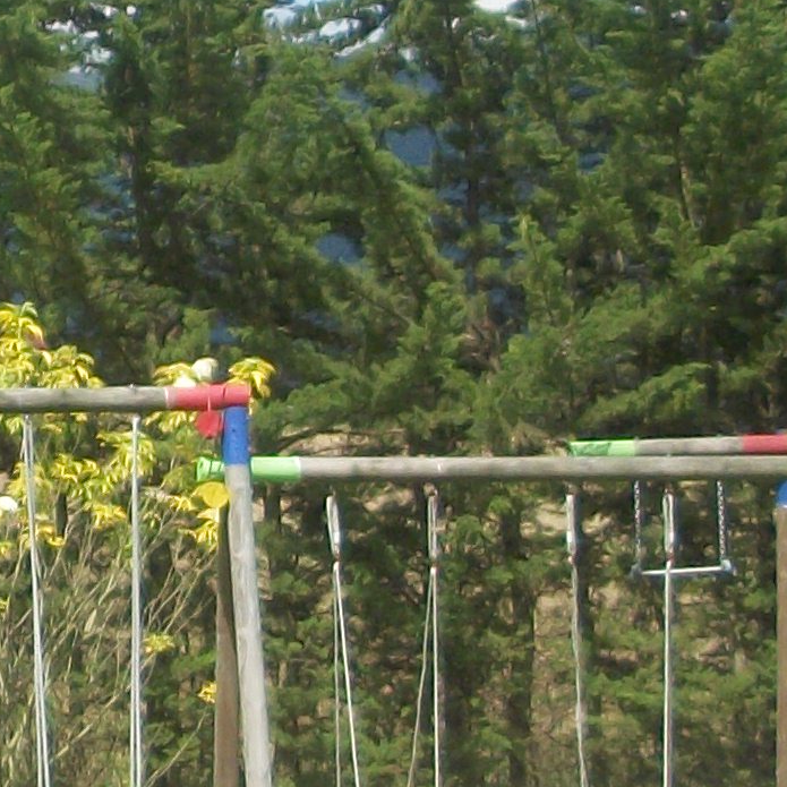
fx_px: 4578
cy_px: 366
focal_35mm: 178
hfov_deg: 9.7
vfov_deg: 9.8
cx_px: -72
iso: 80
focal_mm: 6.3
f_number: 3.1
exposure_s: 1/800
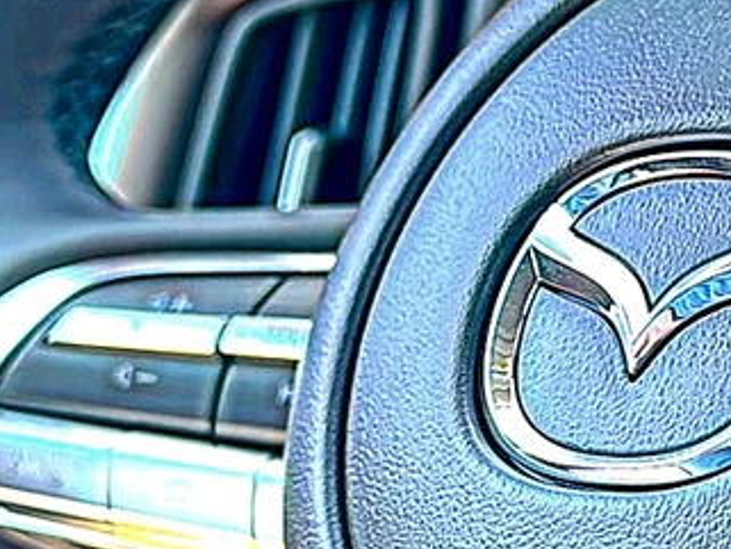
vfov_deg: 15.4
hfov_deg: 20.2
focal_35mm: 96
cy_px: 354
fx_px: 2028
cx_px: 578
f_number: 1.78
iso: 100
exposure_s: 1/177
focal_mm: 6.86
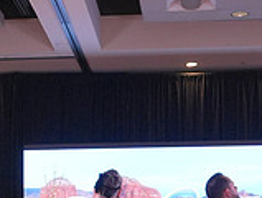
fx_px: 1115
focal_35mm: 147
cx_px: 71
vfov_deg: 9.9
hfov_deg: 13.4
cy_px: 275
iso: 1600
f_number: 4
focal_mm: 28
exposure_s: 1/400
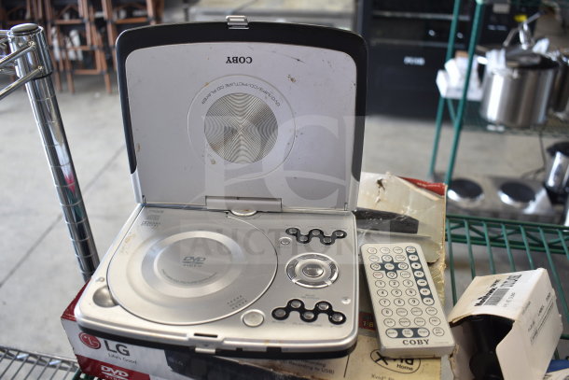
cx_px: 284
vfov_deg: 40.0
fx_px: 522
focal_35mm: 33
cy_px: 190
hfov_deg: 57.2
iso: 250
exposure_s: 1/30
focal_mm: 22
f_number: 3.8
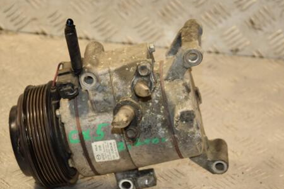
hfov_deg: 16.5
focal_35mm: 124
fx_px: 978
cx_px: 149
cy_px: 122
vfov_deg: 11.0
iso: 800
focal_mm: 62
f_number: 5.3
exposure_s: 1/125
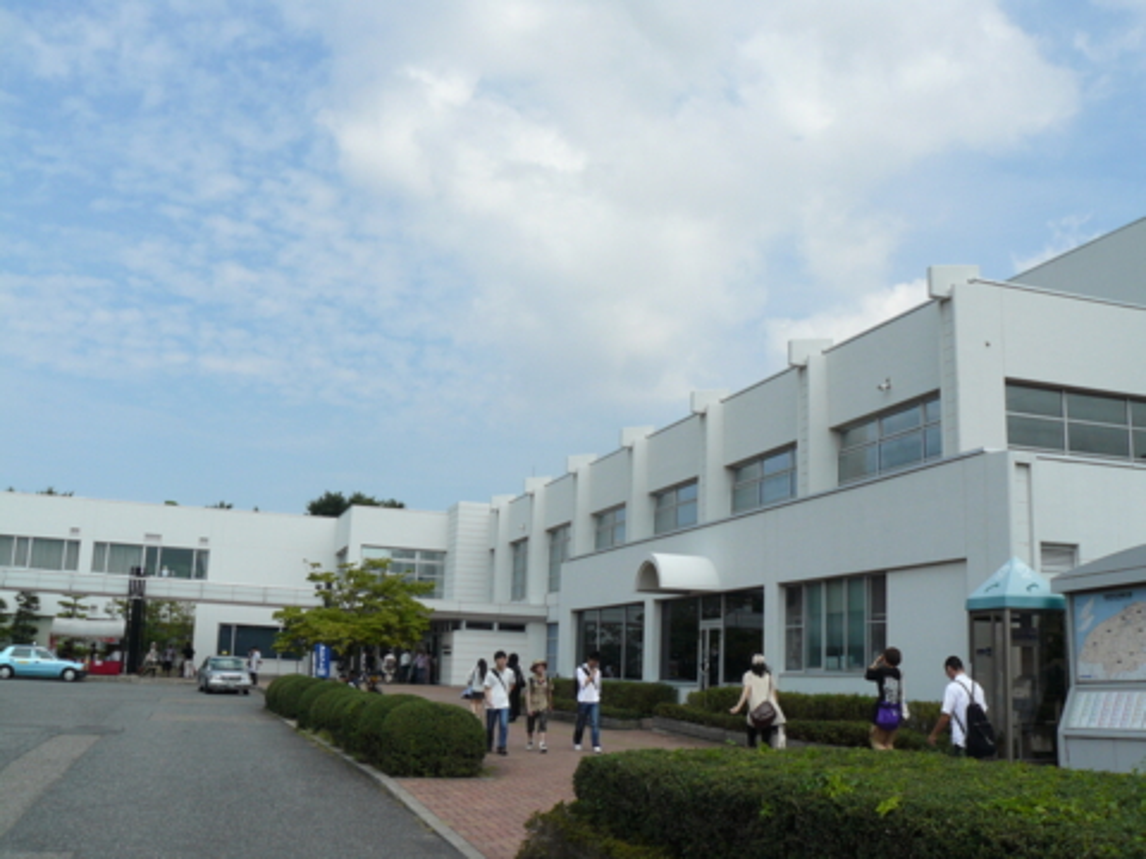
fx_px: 1192
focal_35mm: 36
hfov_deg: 51.4
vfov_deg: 39.7
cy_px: 430
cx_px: 573
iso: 100
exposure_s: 1/1000
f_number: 4.5
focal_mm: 6
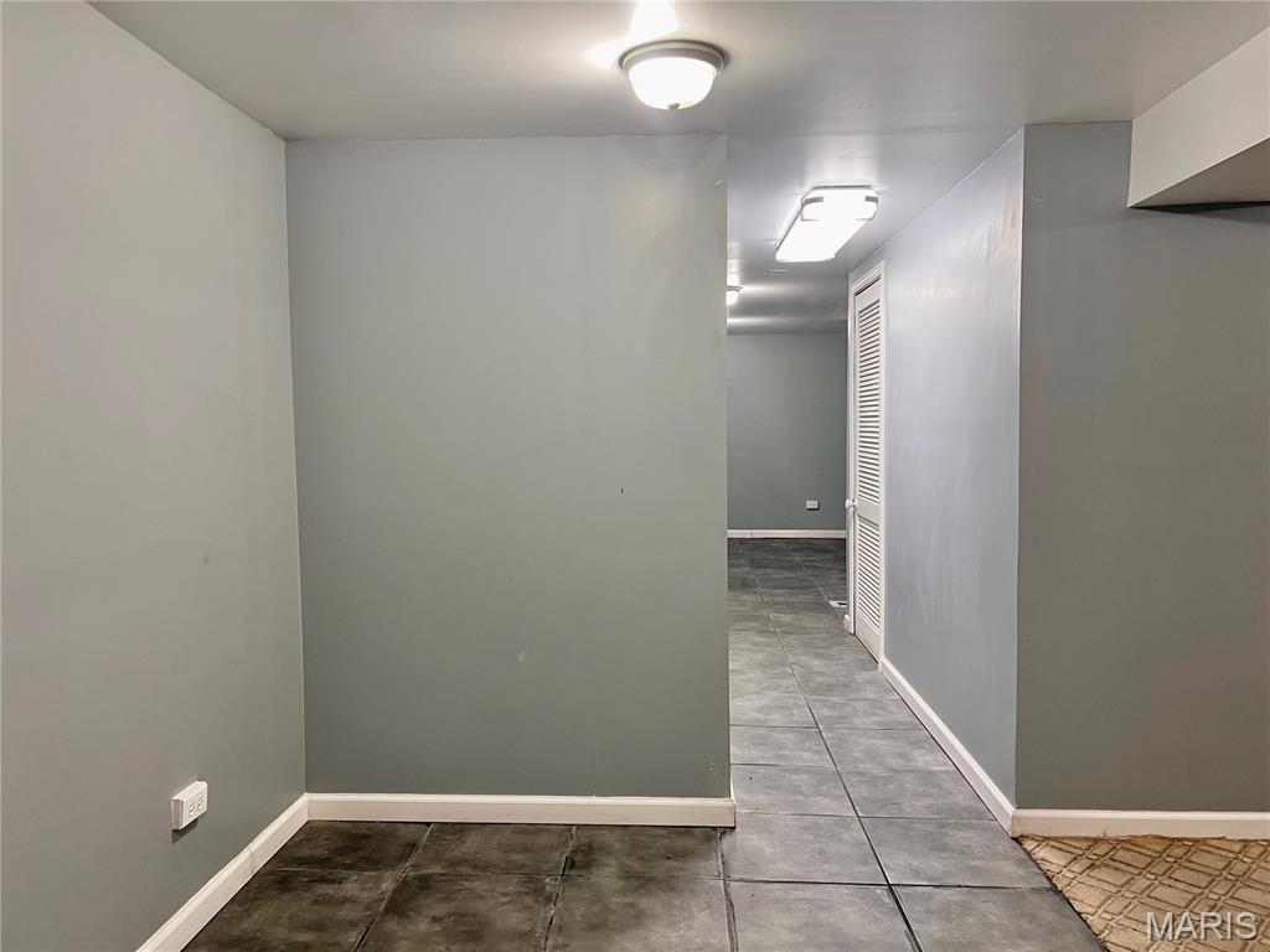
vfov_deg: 53.1
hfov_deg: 67.3
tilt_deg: -3.6
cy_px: 476
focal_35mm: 26
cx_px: 635
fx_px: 954
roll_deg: +0.5
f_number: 1.5
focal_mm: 5.7
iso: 80
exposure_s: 1/60
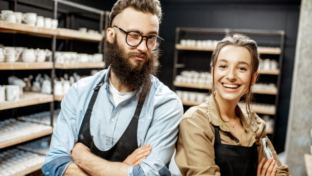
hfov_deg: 54.0
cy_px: 98
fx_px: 306
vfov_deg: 32.0
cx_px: 157
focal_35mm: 37
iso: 800
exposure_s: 1/160
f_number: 2.2
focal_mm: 35
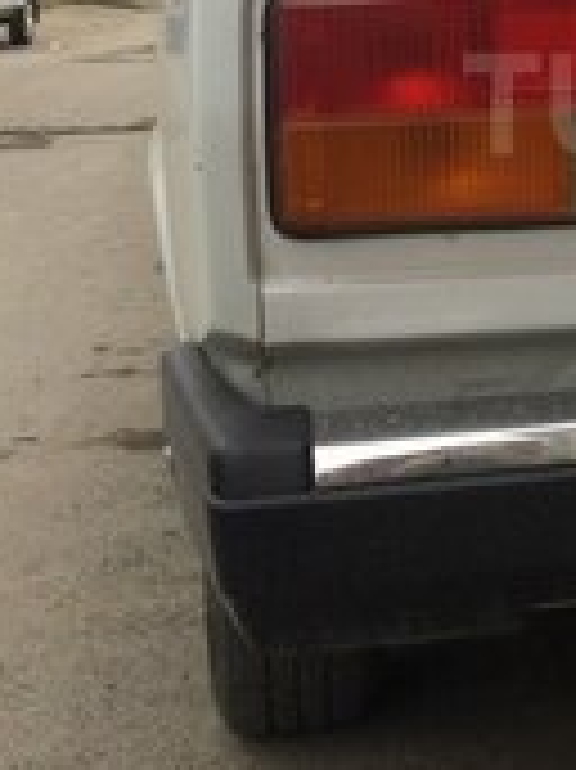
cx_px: 810
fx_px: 1866
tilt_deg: -5.1
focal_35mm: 84
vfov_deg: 22.8
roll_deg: +1.5
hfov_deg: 16.3
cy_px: 104
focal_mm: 4.15
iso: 32
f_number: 2.2
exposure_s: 1/662
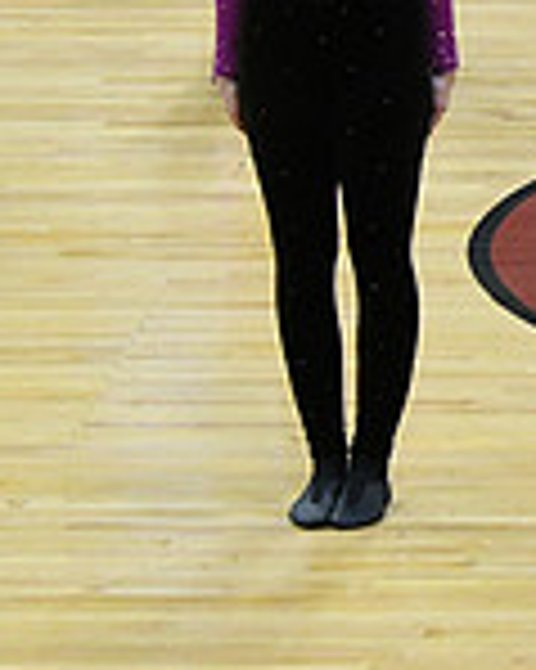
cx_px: 1293
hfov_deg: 4.0
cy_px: -70
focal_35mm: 383
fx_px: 7602
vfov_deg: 5.0
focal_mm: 70
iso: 5000
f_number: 4
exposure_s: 1/400
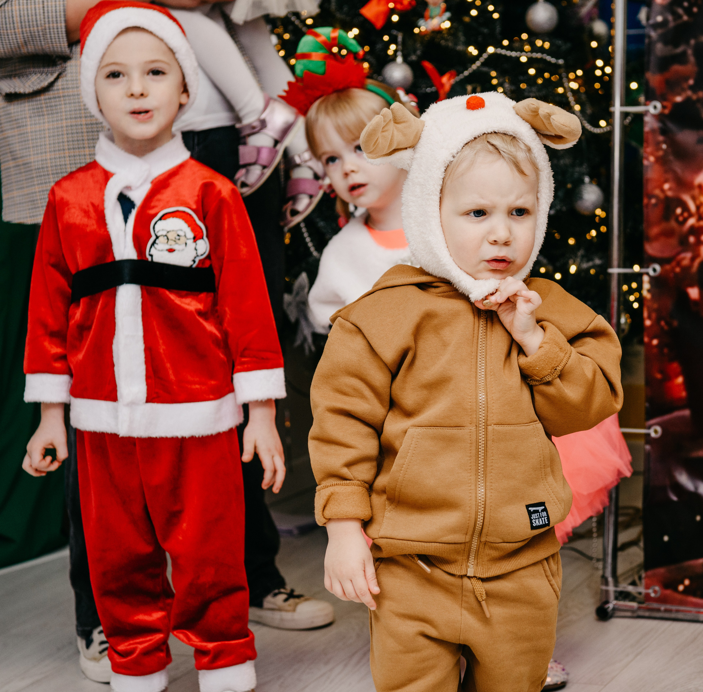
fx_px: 2012
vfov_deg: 19.5
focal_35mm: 88
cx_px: 473
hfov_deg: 19.8
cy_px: 322
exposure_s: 1/160
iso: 320
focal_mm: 65
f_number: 4.5
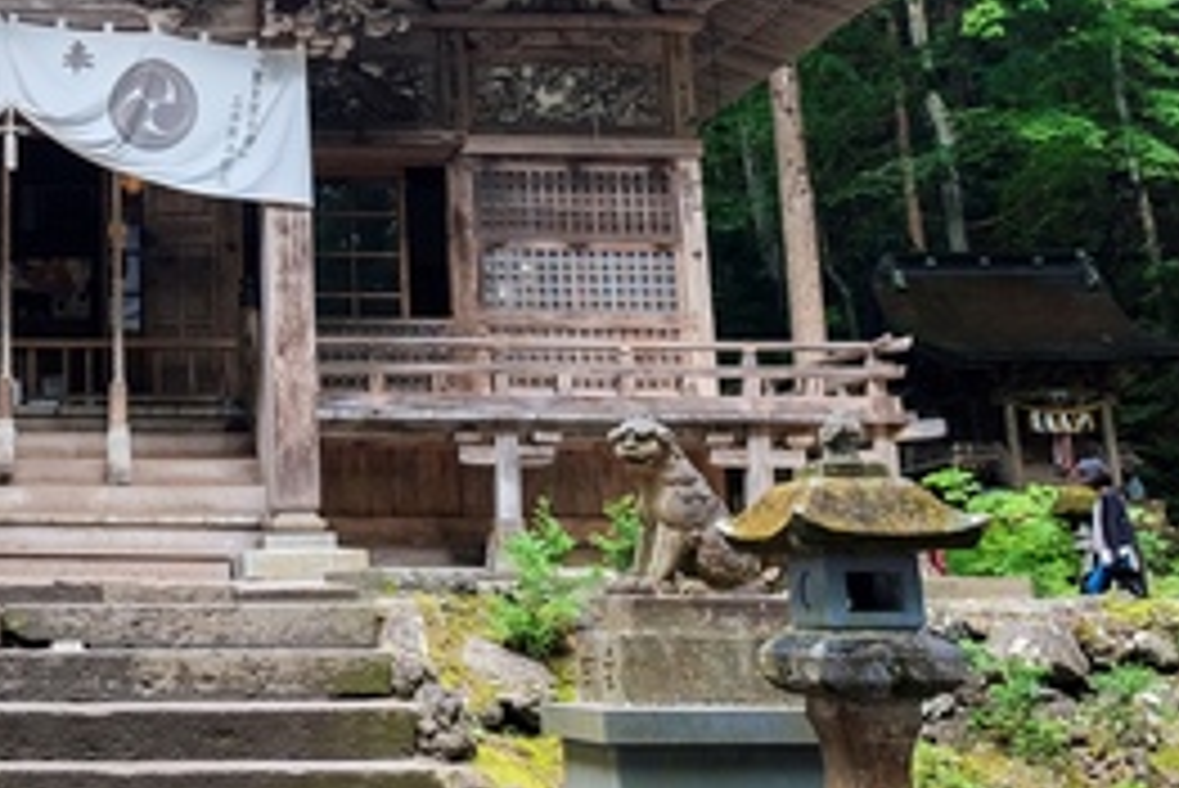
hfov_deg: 32.0
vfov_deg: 23.0
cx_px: 27
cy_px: 137
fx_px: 1900
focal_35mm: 58
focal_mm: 12.6
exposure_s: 1/60
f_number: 4
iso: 500
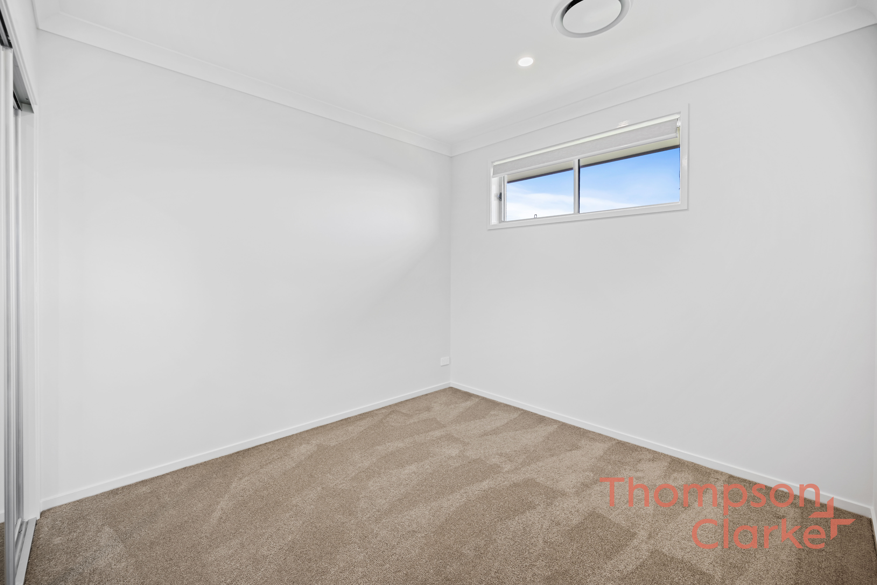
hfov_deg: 104.2
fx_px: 341
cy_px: 292
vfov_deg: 81.3
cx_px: 438
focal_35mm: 14
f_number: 4
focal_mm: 14
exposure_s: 1/5
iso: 100
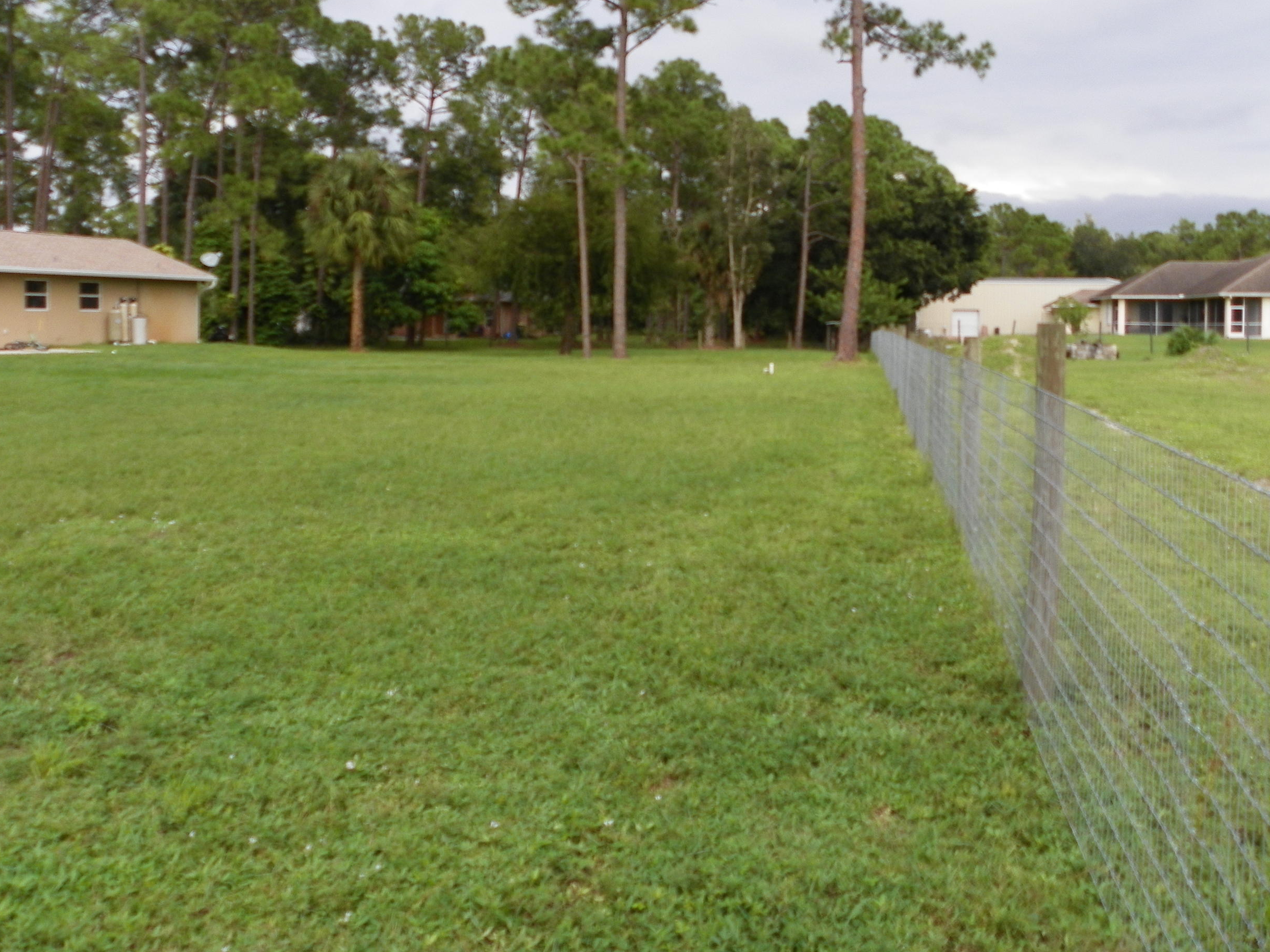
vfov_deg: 43.9
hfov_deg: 56.8
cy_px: 374
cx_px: 642
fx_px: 1174
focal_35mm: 32
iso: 64
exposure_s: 1/400
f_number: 2.8
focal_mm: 4.6
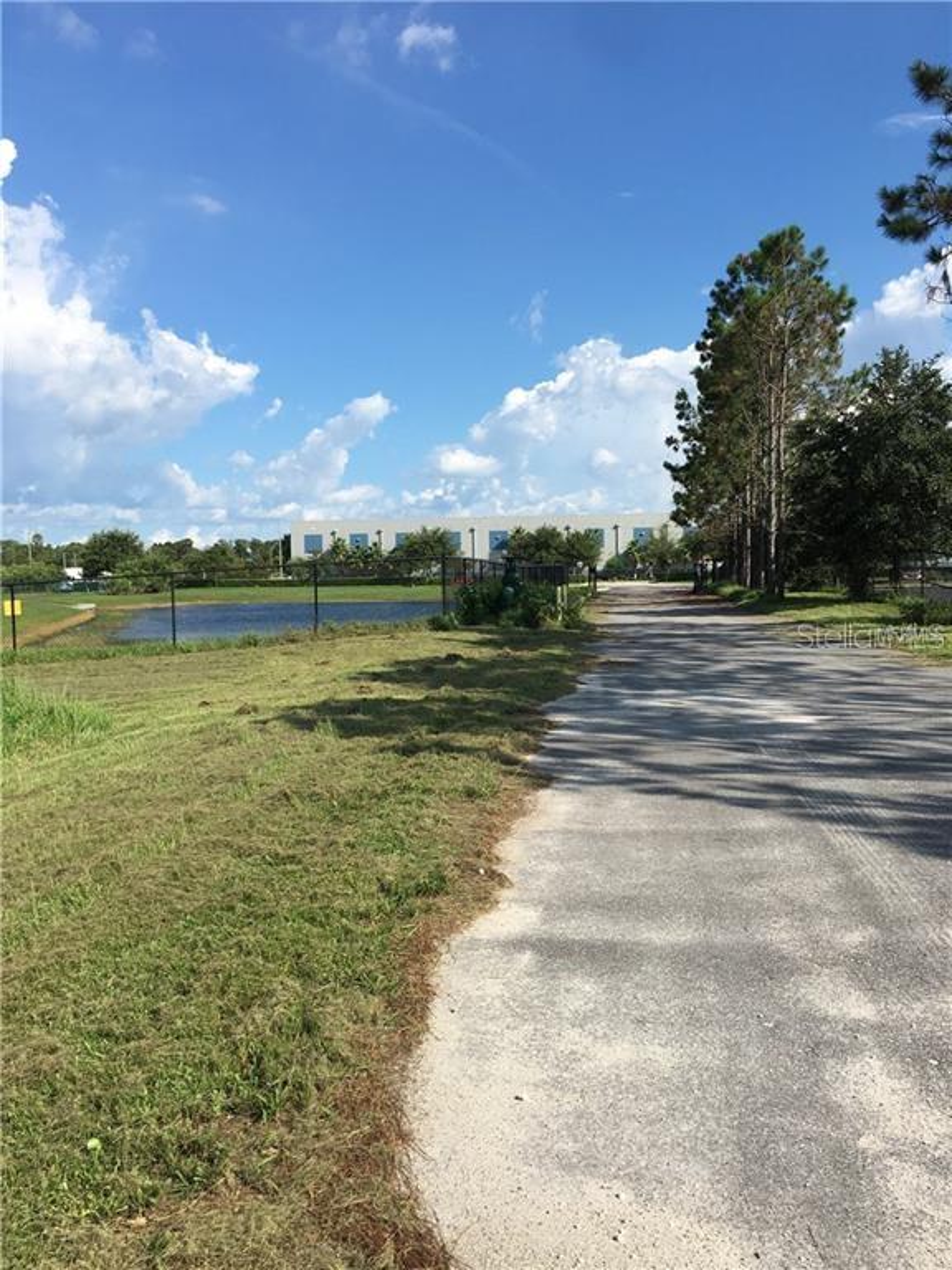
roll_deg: +1.5
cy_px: 635
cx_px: 476
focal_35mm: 29
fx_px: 1063
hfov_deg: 48.2
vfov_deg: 61.7
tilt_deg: -0.6
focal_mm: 4.15
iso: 25
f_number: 2.2
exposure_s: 1/1672
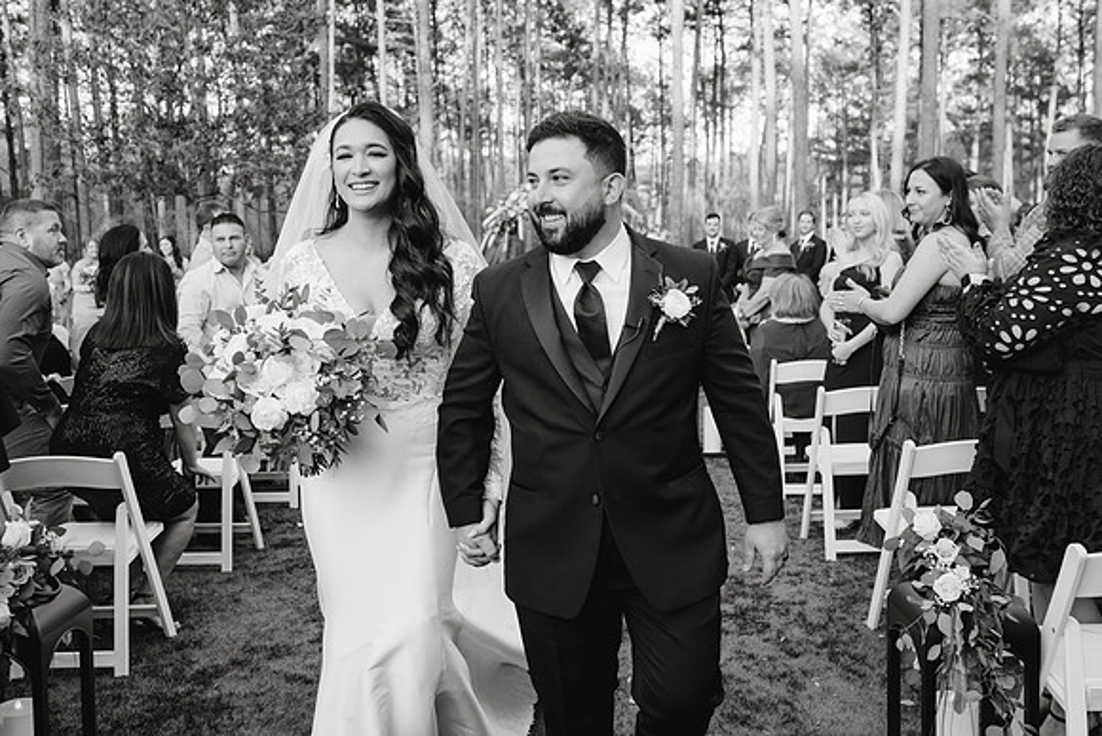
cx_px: 551
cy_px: 349
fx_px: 1126
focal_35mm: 37
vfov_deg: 36.2
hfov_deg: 52.2
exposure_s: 1/200
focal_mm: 35
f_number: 5
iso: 400
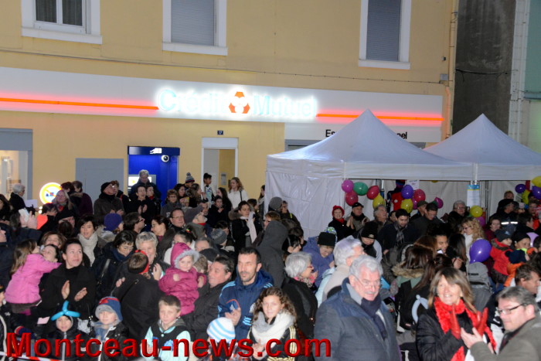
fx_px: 827
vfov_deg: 24.6
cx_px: 270
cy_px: 180
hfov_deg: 36.2
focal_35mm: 55
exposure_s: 1/60
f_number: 8
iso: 6400
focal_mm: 55
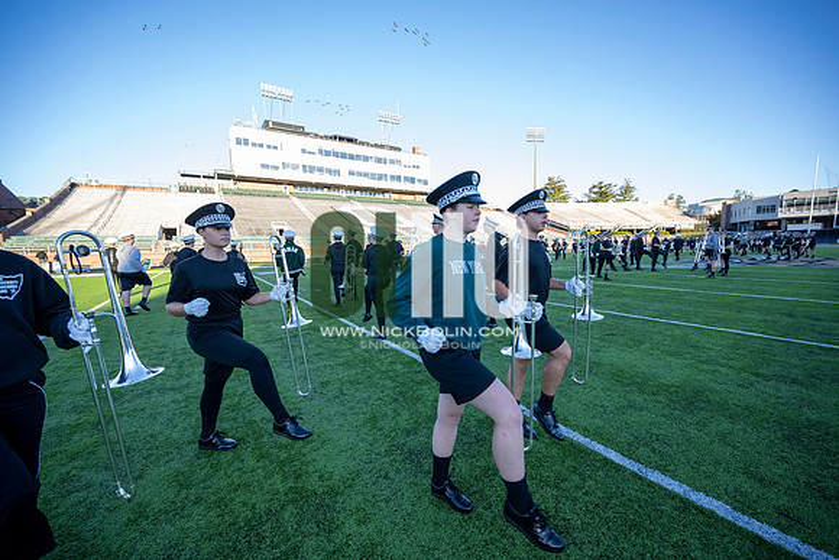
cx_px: 420
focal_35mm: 14
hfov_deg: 104.2
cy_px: 280
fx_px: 326
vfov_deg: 81.2
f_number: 4
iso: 500
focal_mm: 14
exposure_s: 1/500
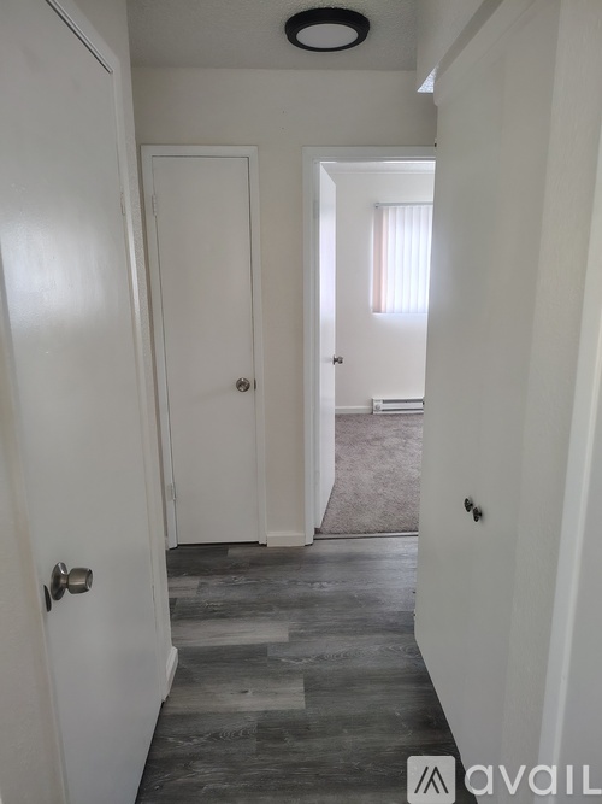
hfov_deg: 56.8
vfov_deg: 71.6
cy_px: 402
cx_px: 301
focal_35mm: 24
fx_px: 557
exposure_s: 1/120
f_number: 1.8
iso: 1210
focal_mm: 5.56
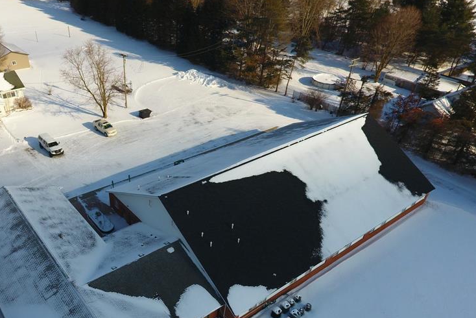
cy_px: 241
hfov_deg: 62.2
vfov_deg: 43.4
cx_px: 163
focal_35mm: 29
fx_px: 384
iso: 100
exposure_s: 1/1117
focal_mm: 3.61
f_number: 2.8
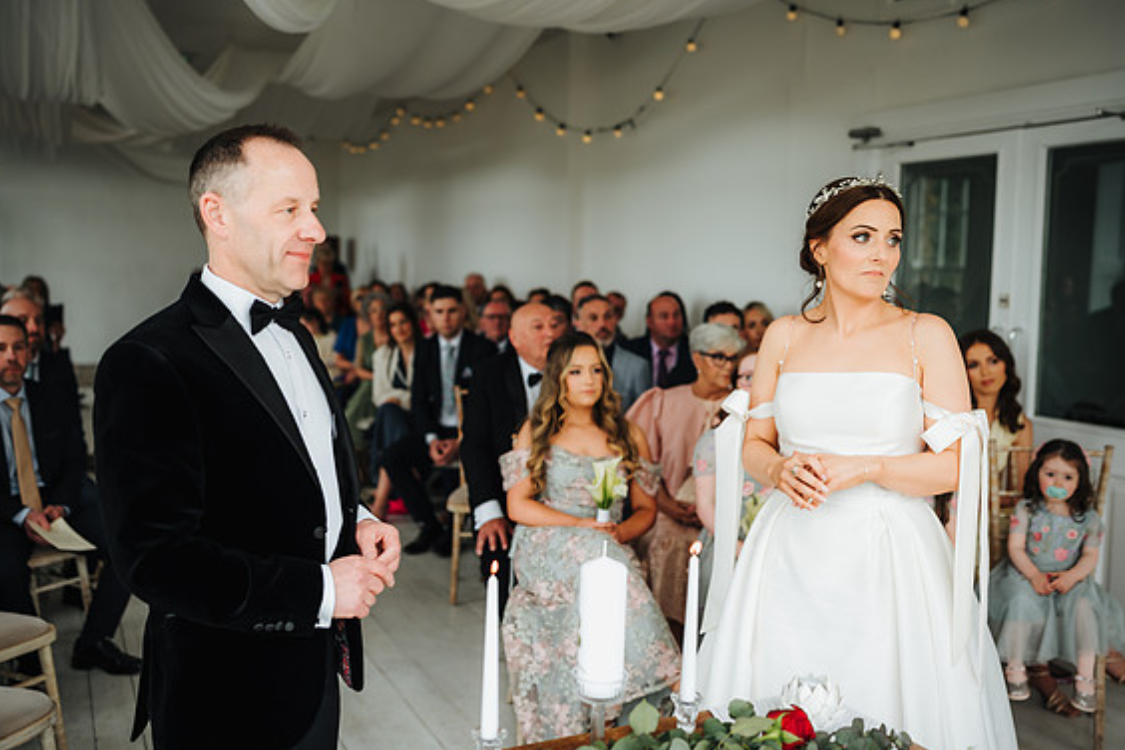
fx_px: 1125
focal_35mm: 36
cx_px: 564
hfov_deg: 53.1
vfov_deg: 36.9
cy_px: 380
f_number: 2
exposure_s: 1/200
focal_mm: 35
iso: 200
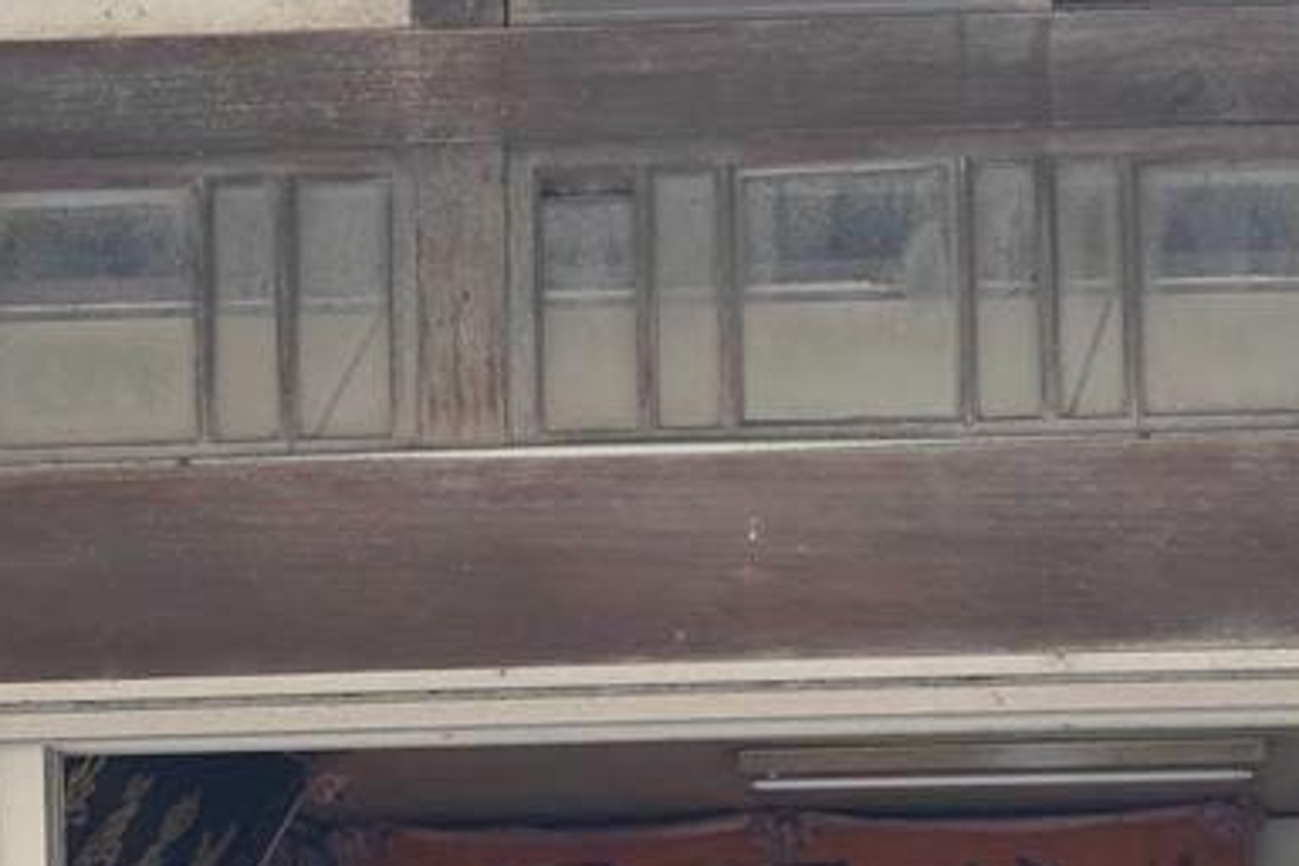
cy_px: 1319
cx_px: 1150
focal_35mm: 100
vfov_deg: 12.9
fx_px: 3608
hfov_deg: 20.0
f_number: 4
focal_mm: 32
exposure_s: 1/160
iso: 800
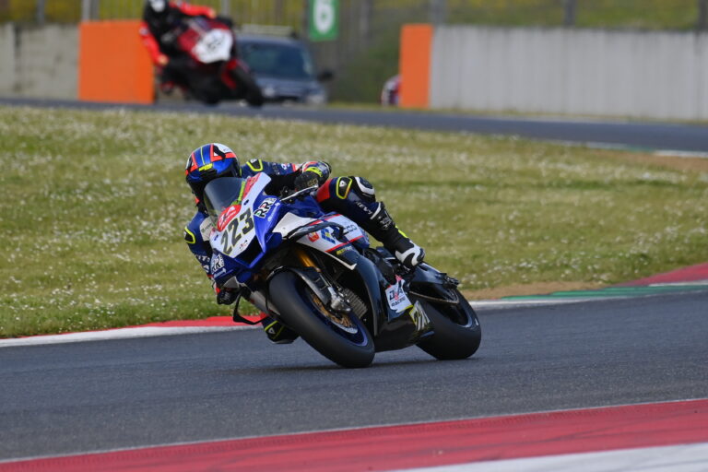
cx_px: 354
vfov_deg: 1.8
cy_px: 236
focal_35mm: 750
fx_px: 14749
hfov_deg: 2.7
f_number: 7.1
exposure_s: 1/2500
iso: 1250
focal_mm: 500
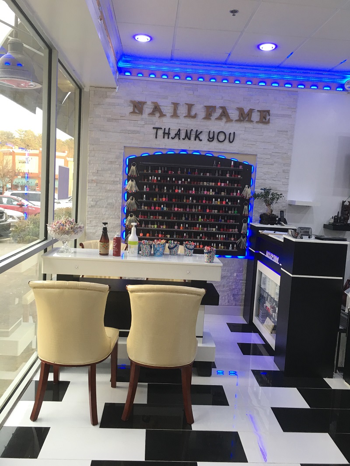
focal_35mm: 29
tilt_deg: -5.2
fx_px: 391
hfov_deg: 48.2
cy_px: 233
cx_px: 175
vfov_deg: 61.6
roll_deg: -3.7
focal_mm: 4.15
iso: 32
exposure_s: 1/30
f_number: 2.2
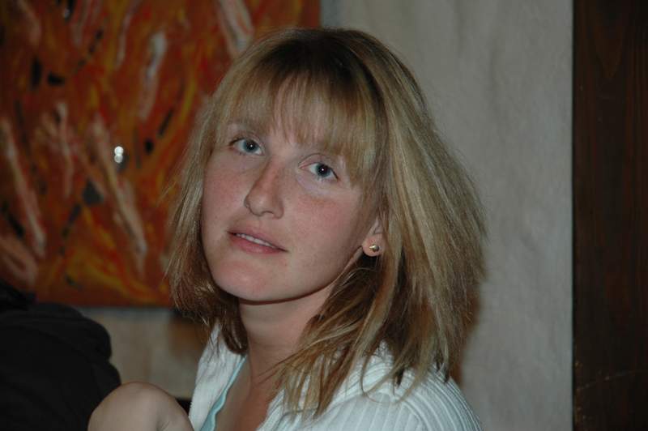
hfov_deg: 19.5
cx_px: 324
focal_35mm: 105
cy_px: 216
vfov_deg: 13.0
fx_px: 1888
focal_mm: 70
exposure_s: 1/60
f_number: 4.5
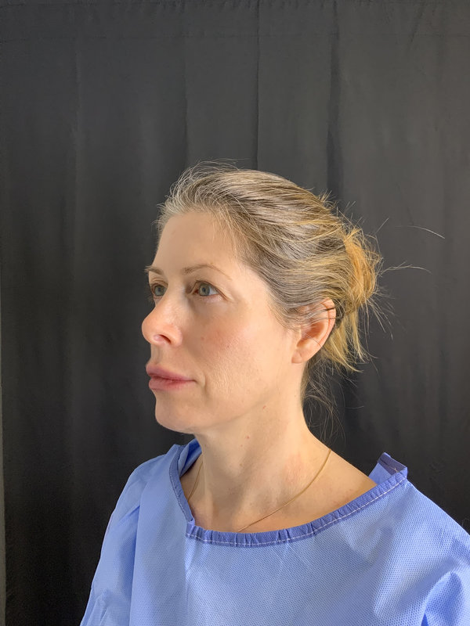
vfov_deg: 61.7
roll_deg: -0.3
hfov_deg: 48.2
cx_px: 235
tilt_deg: -1.4
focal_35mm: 29
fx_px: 525
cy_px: 313
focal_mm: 3
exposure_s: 1/120
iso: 40
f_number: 1.8
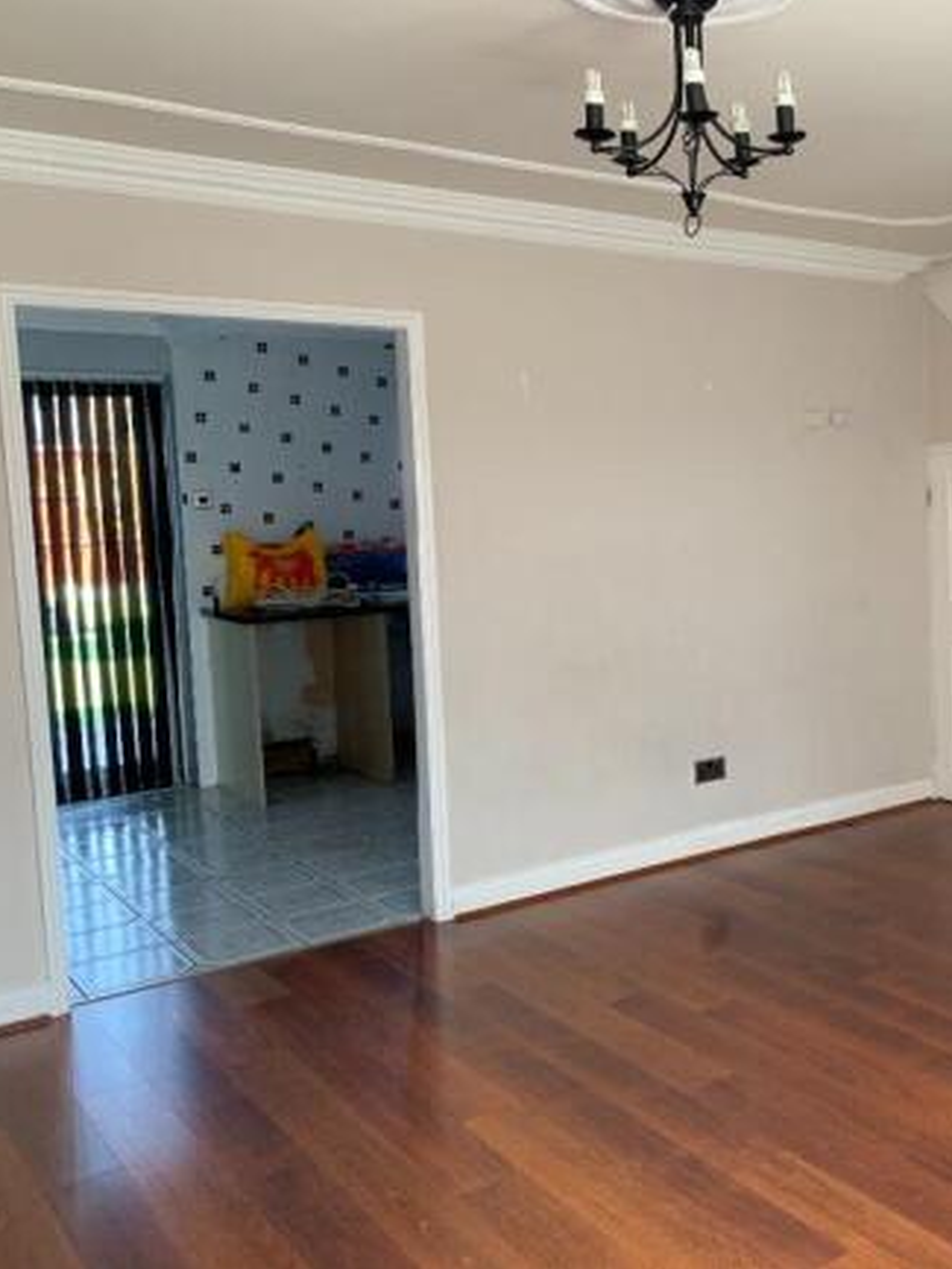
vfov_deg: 52.6
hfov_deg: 38.2
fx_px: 1283
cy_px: 632
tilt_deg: -5.6
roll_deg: +0.5
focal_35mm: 35
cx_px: 839
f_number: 1.8
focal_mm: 4.25
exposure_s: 1/115
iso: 100
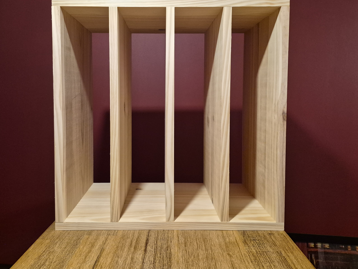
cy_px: 115
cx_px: 163
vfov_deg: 48.1
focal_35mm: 29
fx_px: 300
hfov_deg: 61.5
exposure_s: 1/100
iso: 1000
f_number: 1.8
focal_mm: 5.4
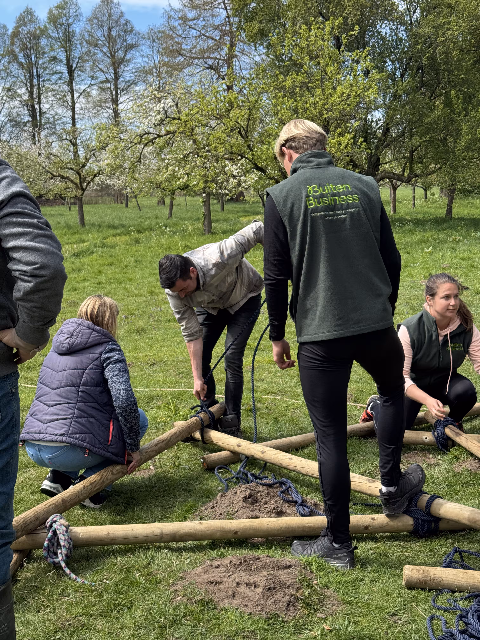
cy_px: 320
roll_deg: +1.3
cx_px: 240
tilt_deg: -8.2
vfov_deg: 39.7
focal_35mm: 48
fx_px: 887
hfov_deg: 30.3
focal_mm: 6.76
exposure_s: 1/1339
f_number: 1.78
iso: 64
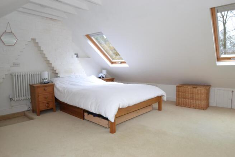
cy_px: 78
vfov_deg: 56.2
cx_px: 118
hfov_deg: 77.3
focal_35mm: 22
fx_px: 147
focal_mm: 15
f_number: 4
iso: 450
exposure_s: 1/60
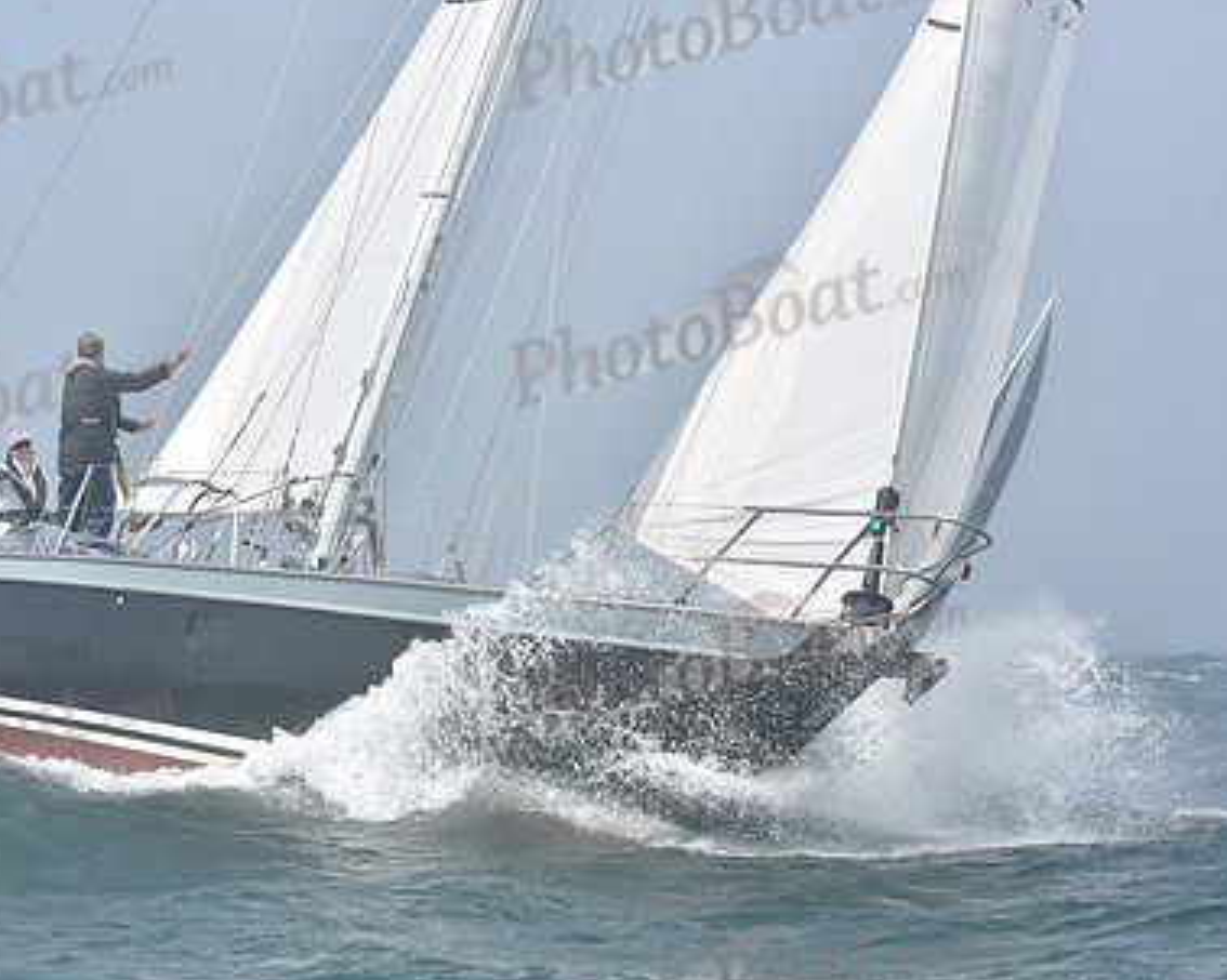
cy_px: 537
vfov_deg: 12.4
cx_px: 344
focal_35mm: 124
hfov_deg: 15.5
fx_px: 4501
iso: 320
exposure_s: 1/800
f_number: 11
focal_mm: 86
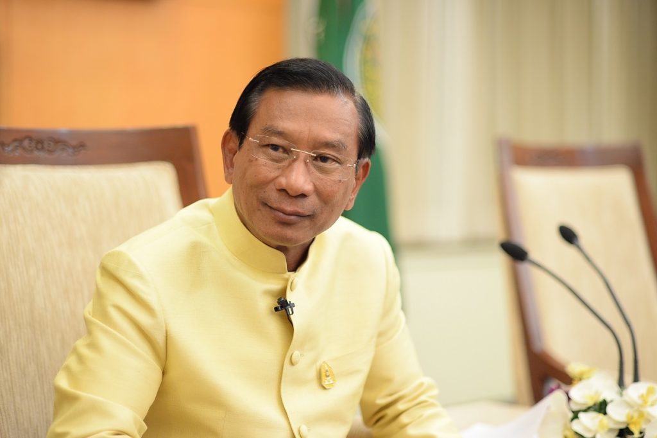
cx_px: 328
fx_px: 1551
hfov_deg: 23.9
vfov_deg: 16.1
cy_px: 219
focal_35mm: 85
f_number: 1.8
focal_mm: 85
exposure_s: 1/125
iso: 1250
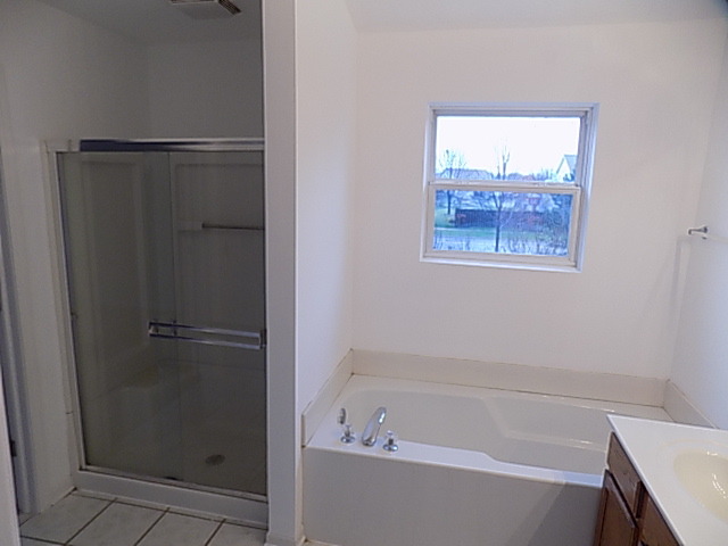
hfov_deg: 73.9
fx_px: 484
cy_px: 273
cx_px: 364
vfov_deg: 58.9
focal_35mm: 23
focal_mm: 4
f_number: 3.1
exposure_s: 1/30
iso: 125
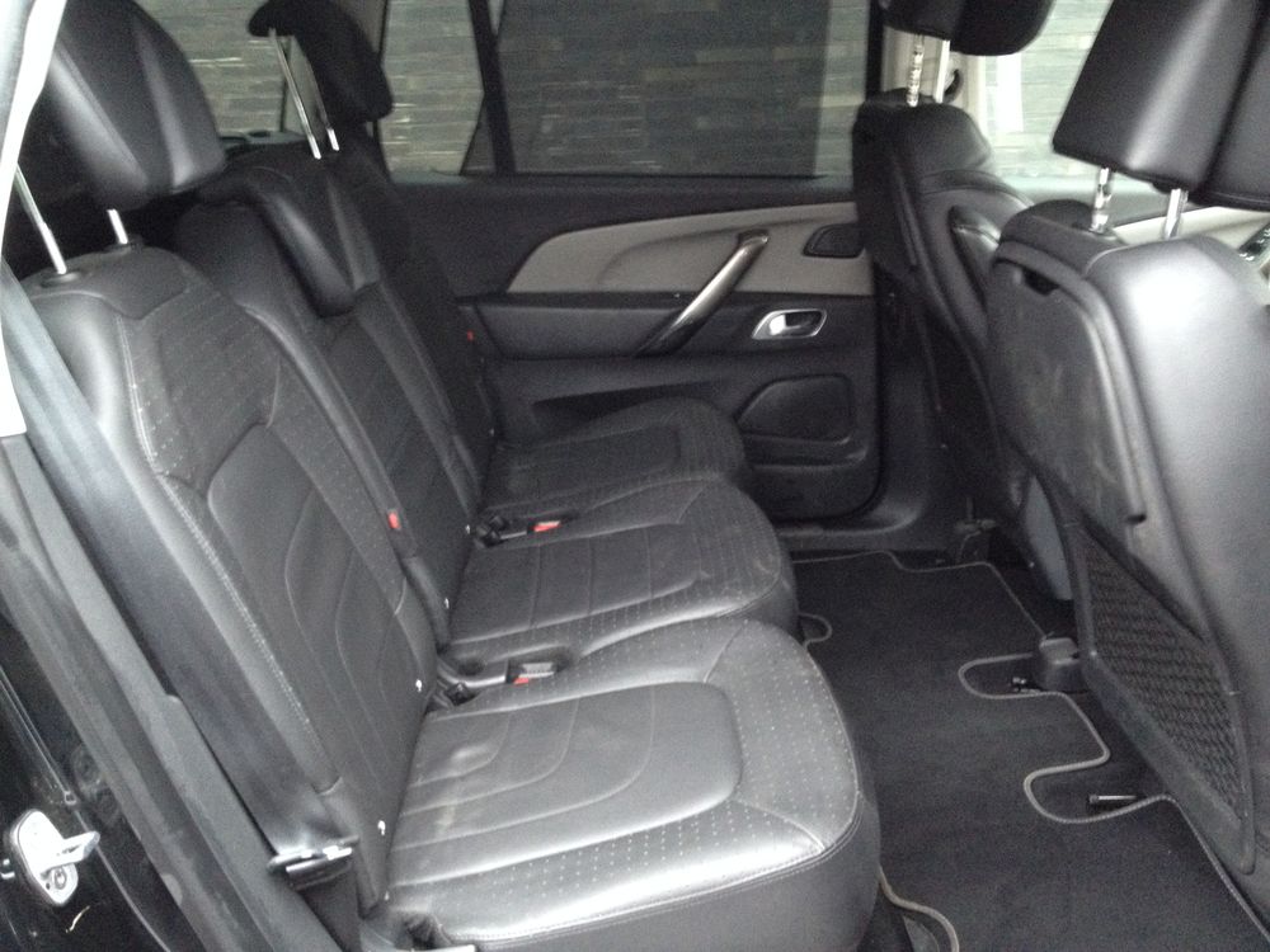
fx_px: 1284
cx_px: 635
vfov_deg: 40.7
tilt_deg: -21.8
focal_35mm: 35
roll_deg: +2.4
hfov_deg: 52.6
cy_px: 476
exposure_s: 1/15
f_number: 2.4
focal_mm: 4.28
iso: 400
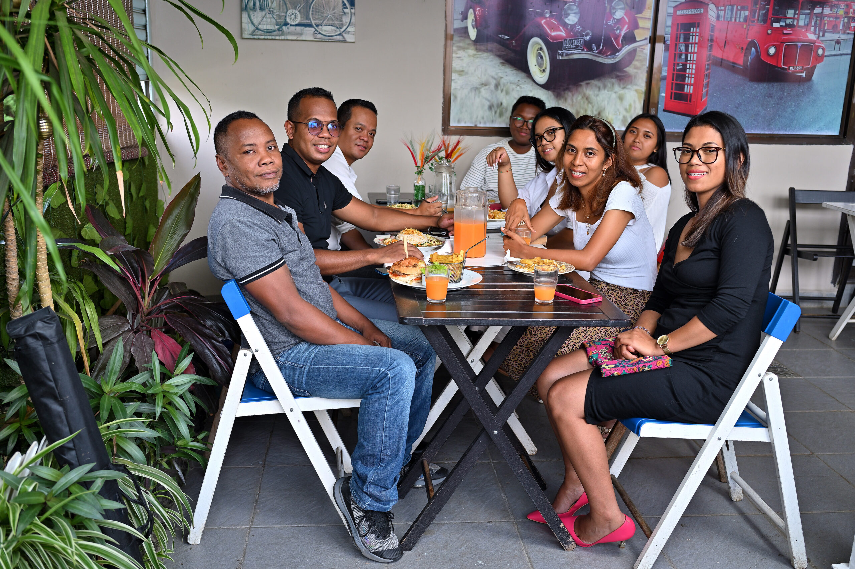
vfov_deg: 37.8
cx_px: 428
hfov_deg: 54.5
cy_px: 284
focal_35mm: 35
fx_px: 831
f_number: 4
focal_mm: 35
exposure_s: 1/125
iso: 320
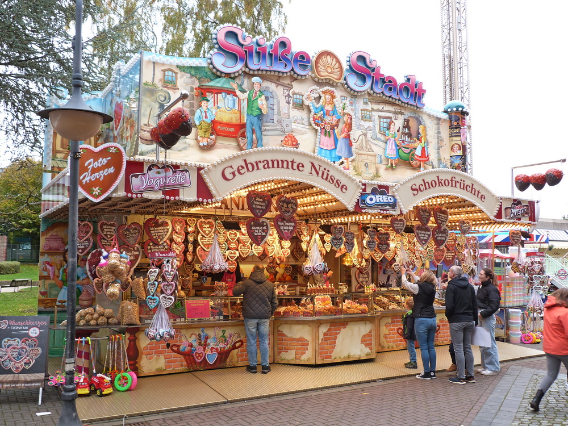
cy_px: 213
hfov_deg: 56.8
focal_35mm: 32
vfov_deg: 44.2
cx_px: 284
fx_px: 525
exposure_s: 1/80
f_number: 3.6
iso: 100
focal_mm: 5.7
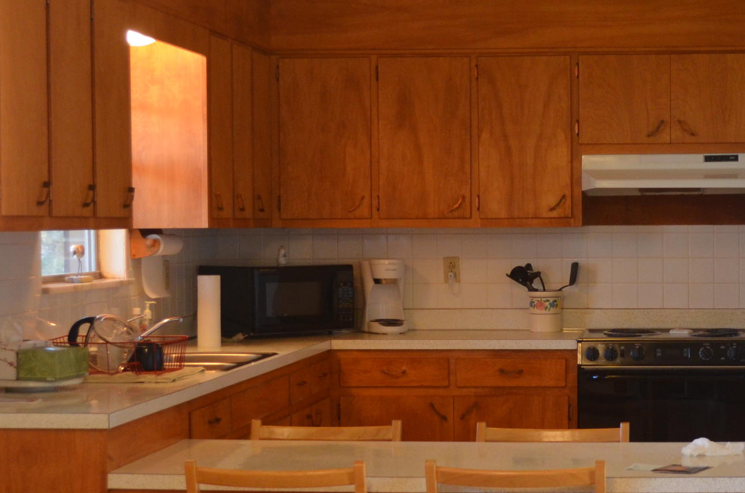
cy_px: 277
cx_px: 555
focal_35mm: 90
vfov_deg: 15.1
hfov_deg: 22.5
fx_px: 1859
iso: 800
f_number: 4.2
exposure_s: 1/50
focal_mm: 26
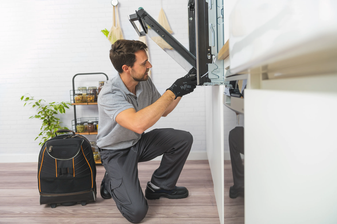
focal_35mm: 34
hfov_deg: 55.8
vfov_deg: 38.8
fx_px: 318
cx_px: 168
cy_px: 112
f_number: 3.2
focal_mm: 34
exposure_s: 1/160
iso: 125
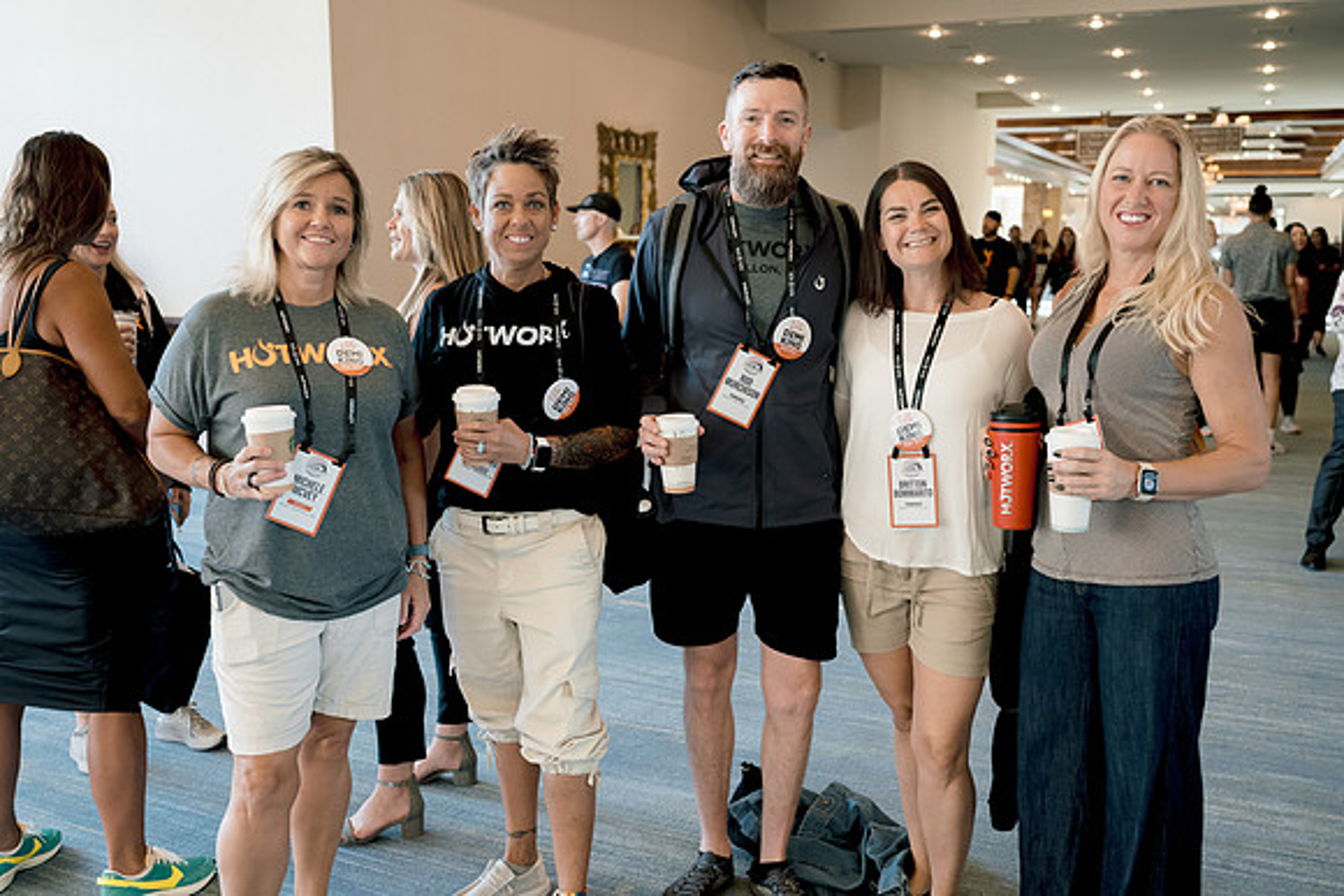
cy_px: 448
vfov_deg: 37.9
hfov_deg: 54.4
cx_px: 672
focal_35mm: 35
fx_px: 1307
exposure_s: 1/100
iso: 800
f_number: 3.5
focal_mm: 35
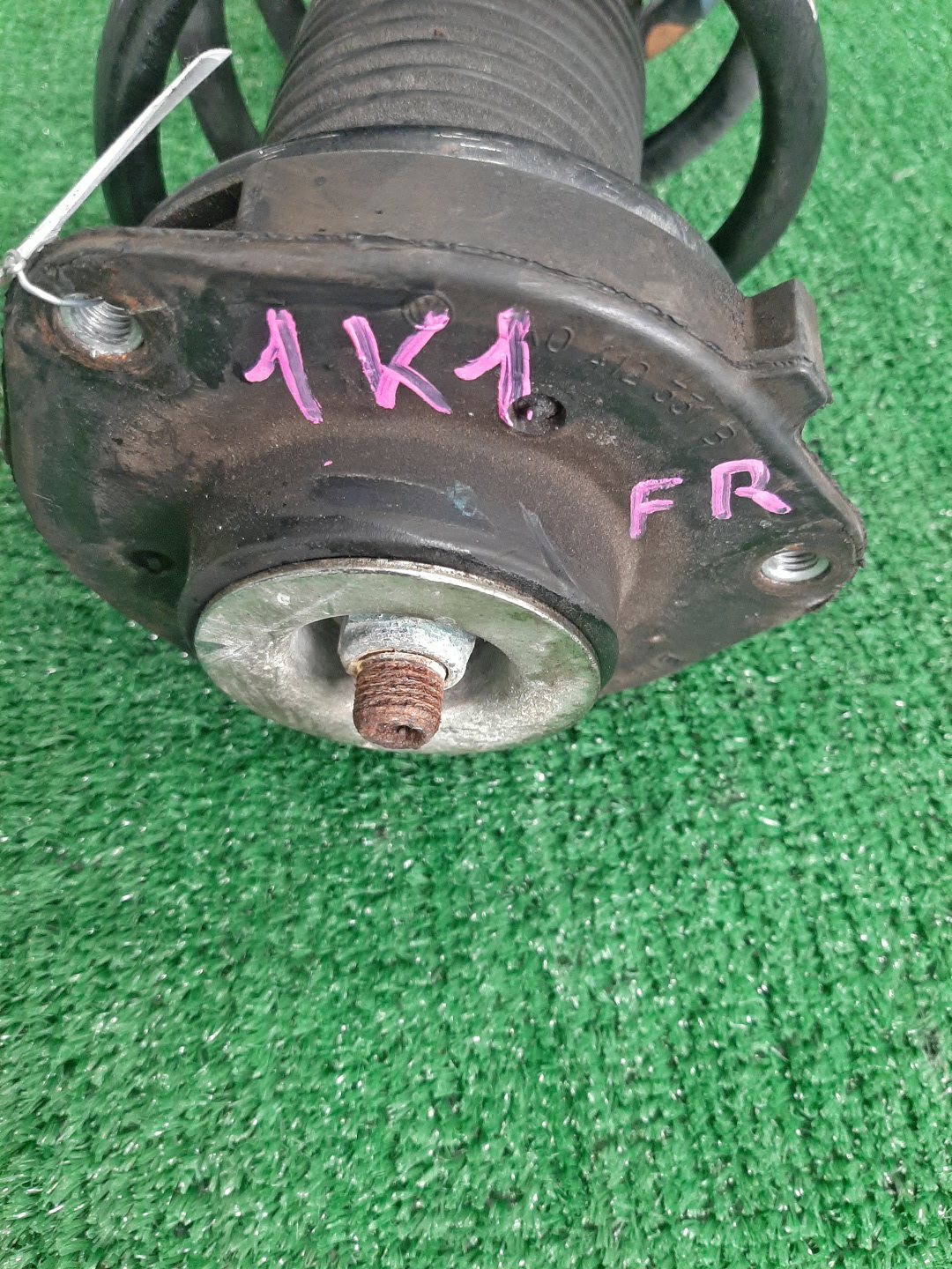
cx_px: 476
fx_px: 953
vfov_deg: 67.3
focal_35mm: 26
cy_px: 634
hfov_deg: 53.1
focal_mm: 3.93
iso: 196
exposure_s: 1/33
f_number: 1.7
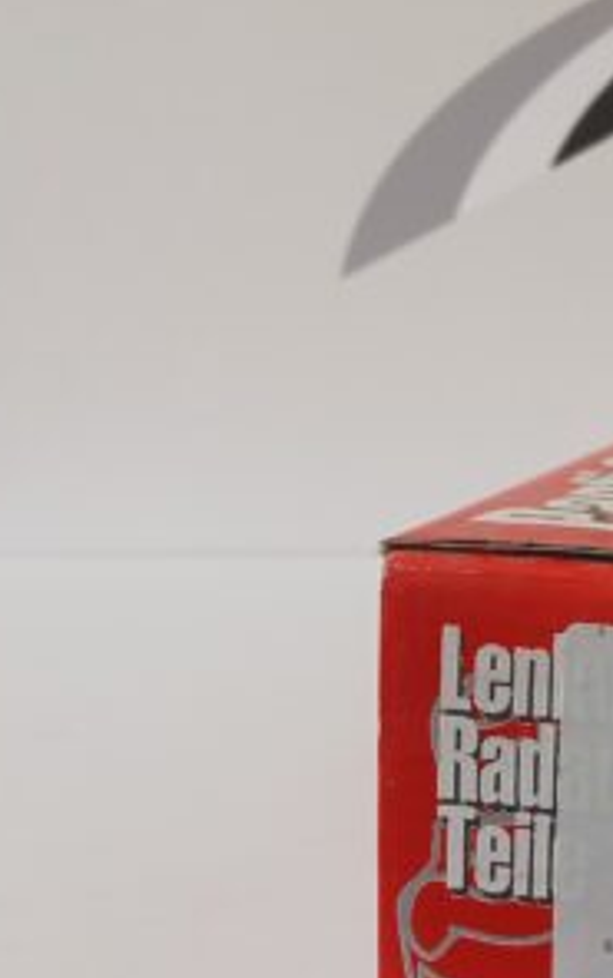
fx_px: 1493
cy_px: 408
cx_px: 842
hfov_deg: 20.7
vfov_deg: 36.2
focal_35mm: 56
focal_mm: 3.98
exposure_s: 1/50
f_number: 1.8
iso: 50
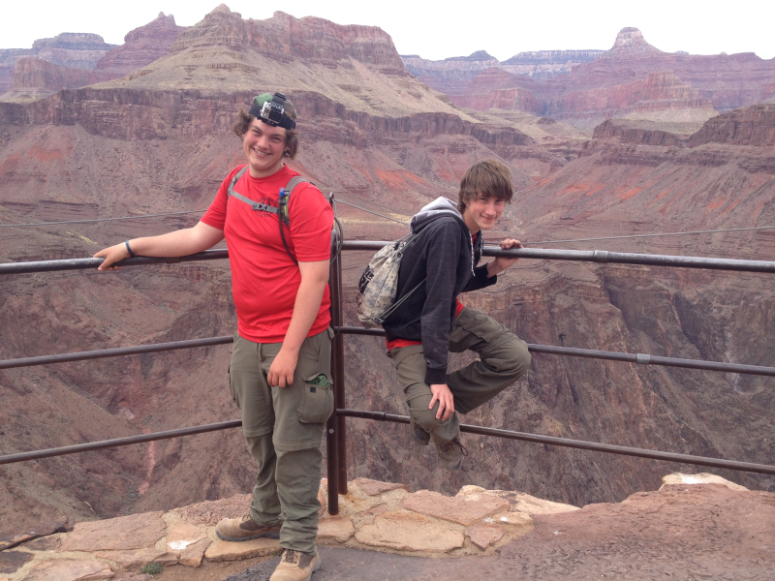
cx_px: 388
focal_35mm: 35
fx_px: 784
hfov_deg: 52.6
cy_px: 290
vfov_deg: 40.7
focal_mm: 4.28
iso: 50
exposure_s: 1/449
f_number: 2.4
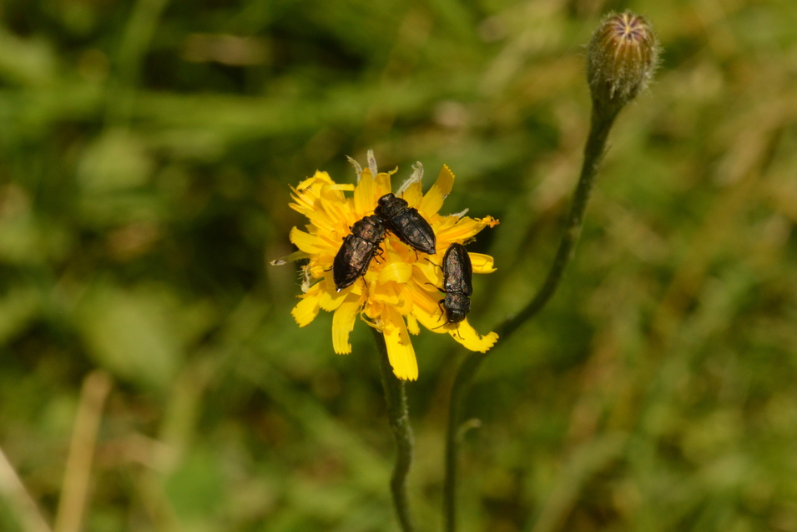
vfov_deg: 9.1
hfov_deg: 13.6
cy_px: 266
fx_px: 3343
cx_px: 396
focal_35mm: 151
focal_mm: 100
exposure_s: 1/250
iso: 800
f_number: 32
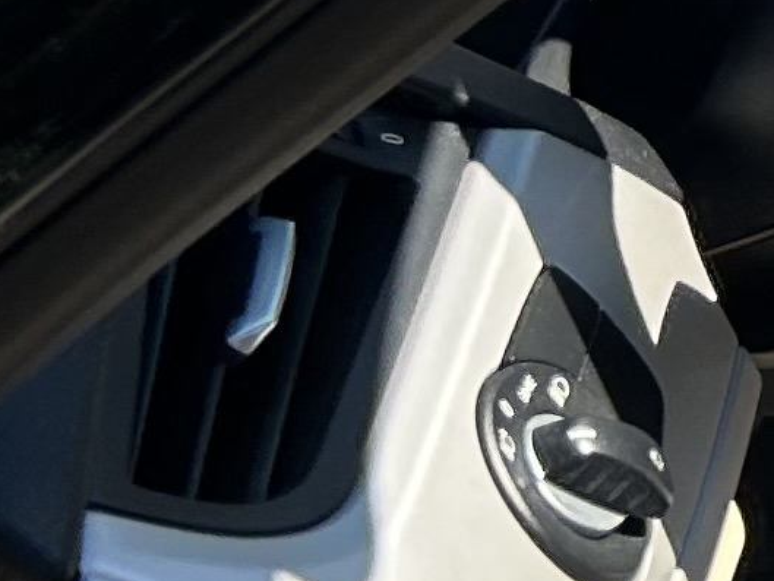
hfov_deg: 7.7
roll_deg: +0.8
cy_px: -417
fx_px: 4428
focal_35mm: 198
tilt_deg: -29.8
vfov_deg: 7.3
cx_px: 2824
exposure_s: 1/1224
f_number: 1.5
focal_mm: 5.7
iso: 50
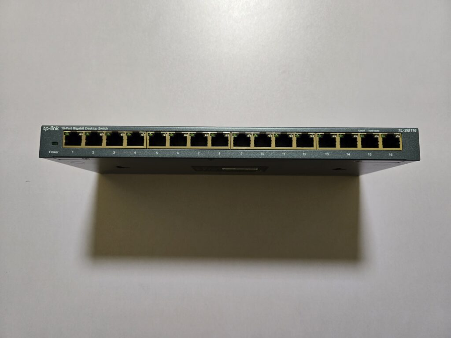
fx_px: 300
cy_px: 169
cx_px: 226
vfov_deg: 58.9
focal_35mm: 23
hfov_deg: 73.9
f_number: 1.8
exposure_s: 1/100
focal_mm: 5.4
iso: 500
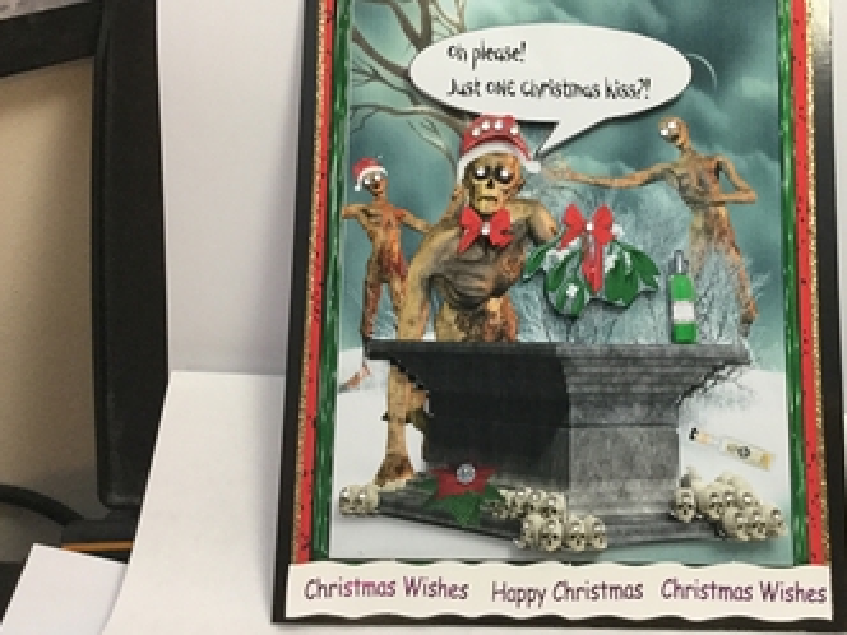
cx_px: 528
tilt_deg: -36.5
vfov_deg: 34.2
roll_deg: -1.4
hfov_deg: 44.4
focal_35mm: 42
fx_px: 1028
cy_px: 241
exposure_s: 1/33
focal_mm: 3.3
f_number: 2.4
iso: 160
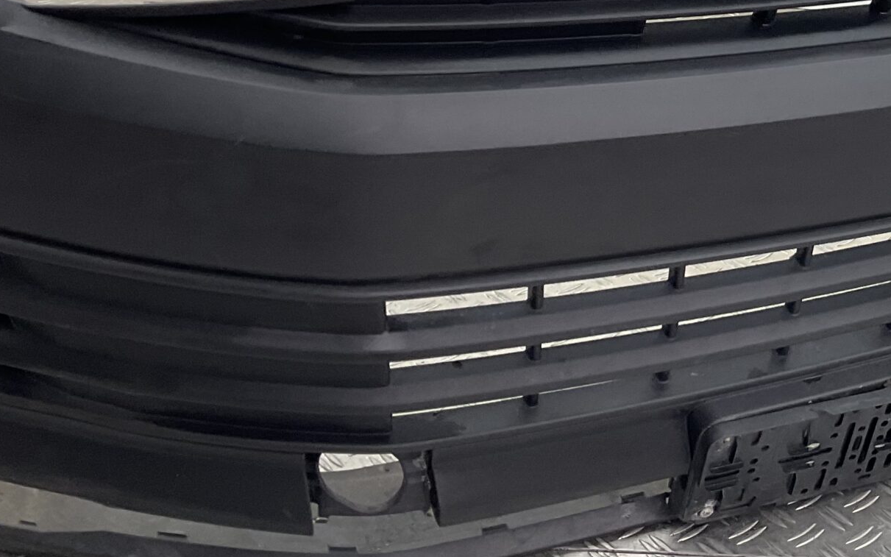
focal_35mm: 65
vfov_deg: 19.5
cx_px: 817
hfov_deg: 30.1
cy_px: 7
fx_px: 1578
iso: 32
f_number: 1.8
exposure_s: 1/100
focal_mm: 3
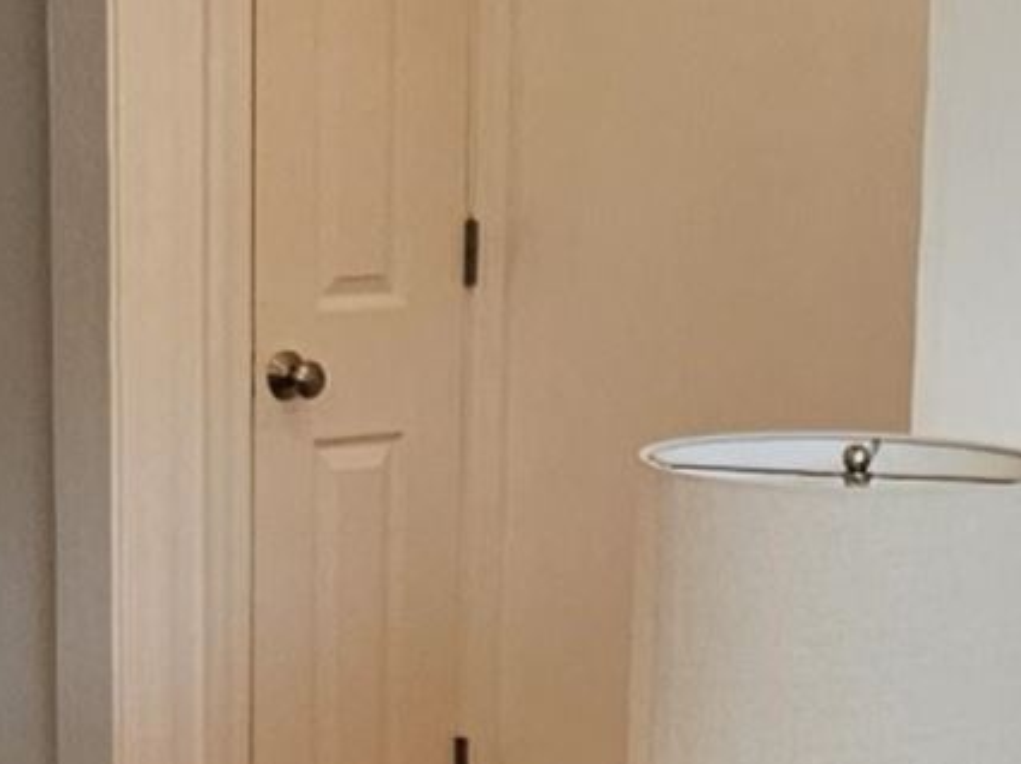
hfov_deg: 11.6
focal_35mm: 166
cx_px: 1330
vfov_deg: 8.7
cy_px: 1260
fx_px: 4893
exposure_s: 1/120
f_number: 1.8
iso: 160
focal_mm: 5.4
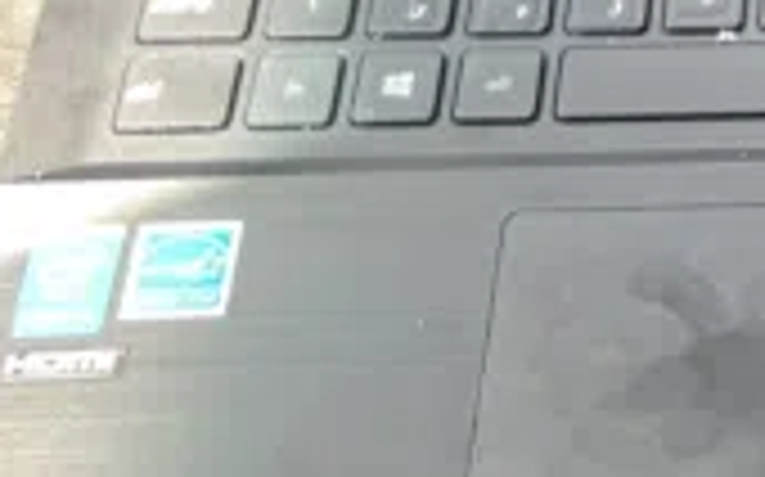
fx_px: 2167
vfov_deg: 11.7
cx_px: 1346
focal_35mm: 104
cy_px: -346
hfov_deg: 16.8
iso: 80
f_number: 1.5
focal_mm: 5.7
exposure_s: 1/121
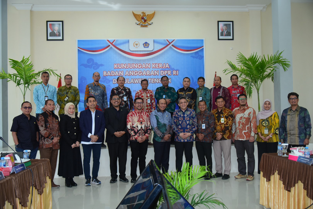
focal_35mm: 35
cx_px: 156
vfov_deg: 37.9
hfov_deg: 54.4
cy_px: 104
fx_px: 304
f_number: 4.5
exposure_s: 1/200
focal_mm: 35
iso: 2500
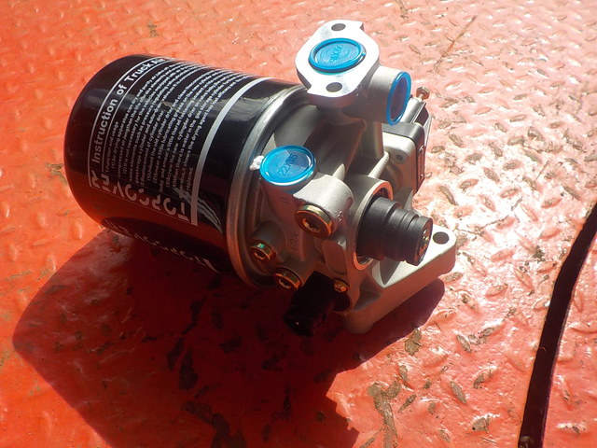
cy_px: 224
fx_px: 517
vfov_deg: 46.8
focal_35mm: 30
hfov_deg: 60.0
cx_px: 298
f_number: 3.3
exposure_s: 1/800
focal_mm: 4.1
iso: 125
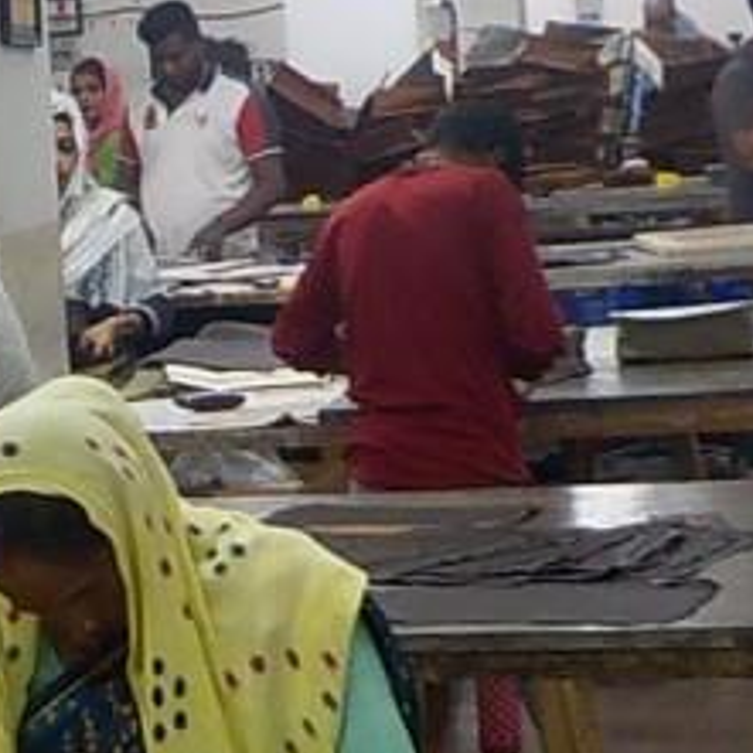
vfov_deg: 14.2
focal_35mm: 123
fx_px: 3027
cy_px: 348
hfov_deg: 13.5
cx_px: -324
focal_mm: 4.1
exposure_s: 1/30
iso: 250
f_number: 3.3
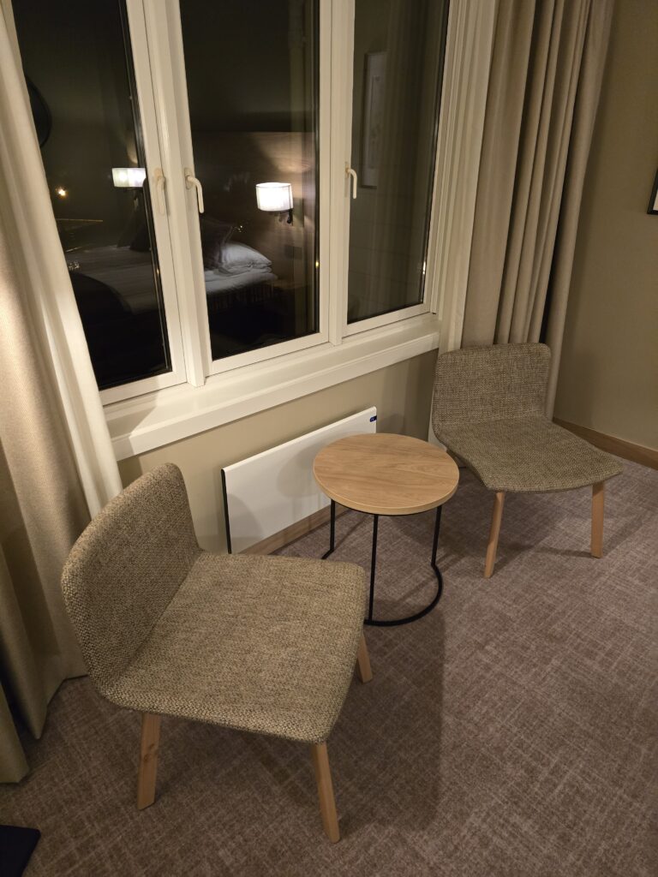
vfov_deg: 73.9
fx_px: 583
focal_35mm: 23
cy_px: 438
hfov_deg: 58.9
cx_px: 329
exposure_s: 1/100
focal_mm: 6.3
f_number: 1.7
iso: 1600
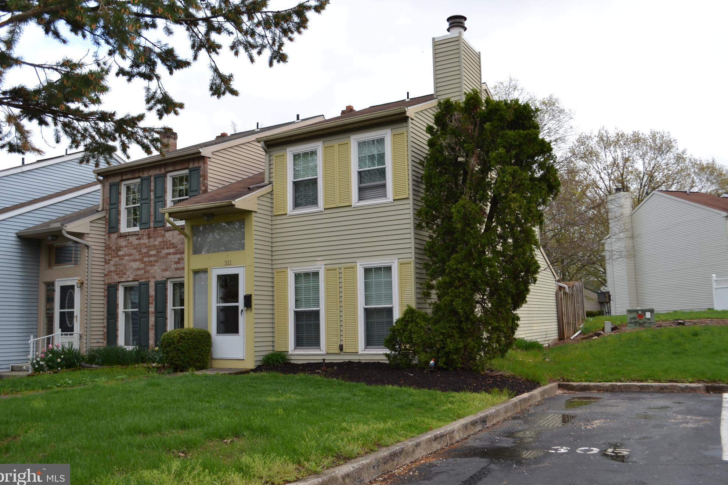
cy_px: 240
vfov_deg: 42.3
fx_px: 627
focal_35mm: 31
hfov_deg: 60.3
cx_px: 365
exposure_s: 1/200
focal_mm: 20
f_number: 5
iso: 100
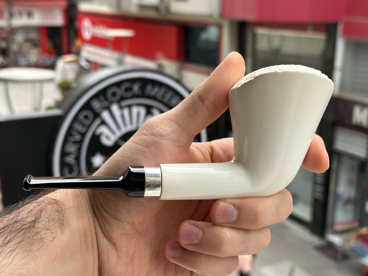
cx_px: 184
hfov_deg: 39.7
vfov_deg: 30.3
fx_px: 510
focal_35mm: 48
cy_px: 138
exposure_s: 1/1041
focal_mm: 6.86
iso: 64
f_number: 1.78
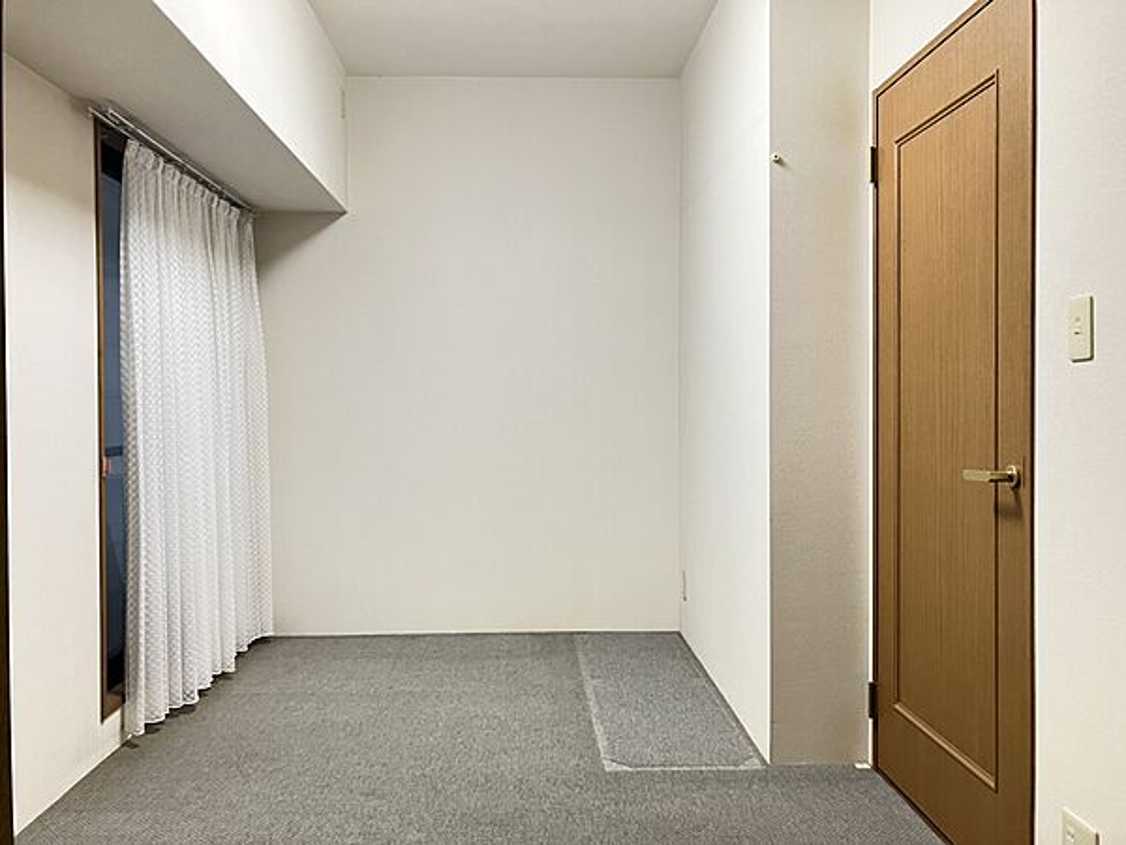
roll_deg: +0.2
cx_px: 563
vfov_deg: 49.7
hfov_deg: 63.4
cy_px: 422
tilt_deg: +0.0
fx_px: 911
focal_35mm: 28
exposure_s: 1/60
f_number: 1.8
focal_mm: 3.99
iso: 200
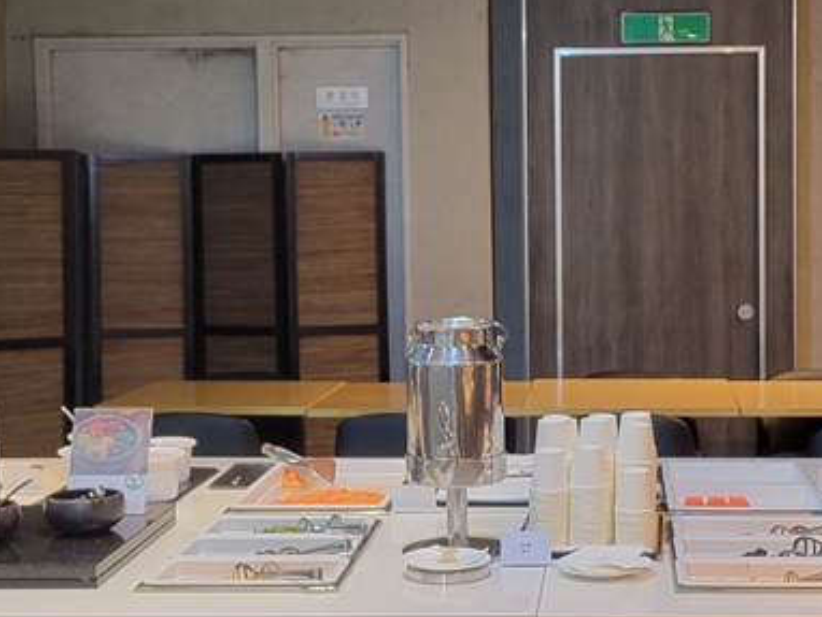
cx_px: 549
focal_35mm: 68
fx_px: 1616
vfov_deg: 21.6
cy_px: 314
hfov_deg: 28.4
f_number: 1.8
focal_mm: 5.4
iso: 200
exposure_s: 1/60
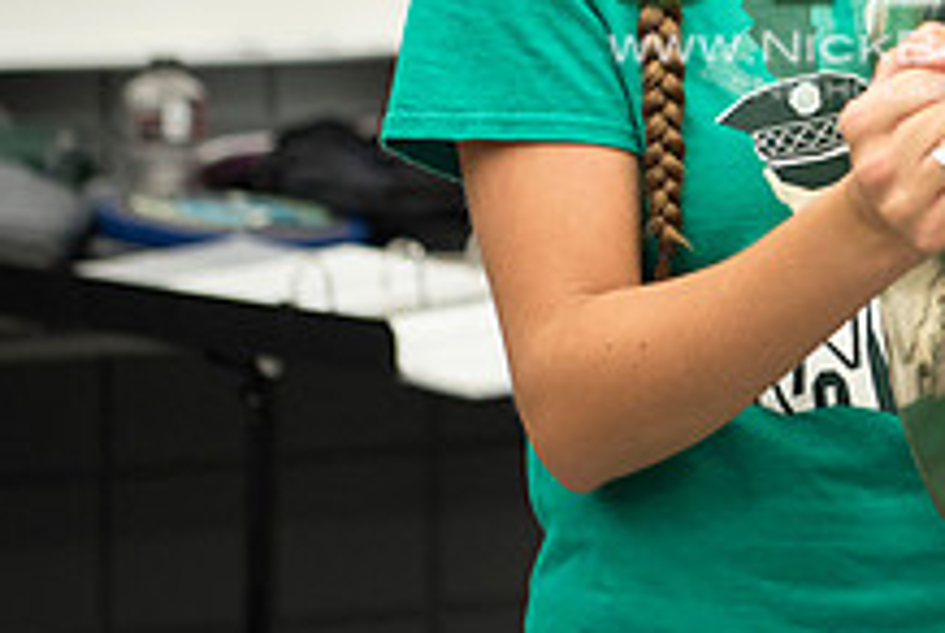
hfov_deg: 11.0
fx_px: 4889
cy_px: -106
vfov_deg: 7.4
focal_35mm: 186
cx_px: 906
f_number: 2.8
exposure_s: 1/160
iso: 1250
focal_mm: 70
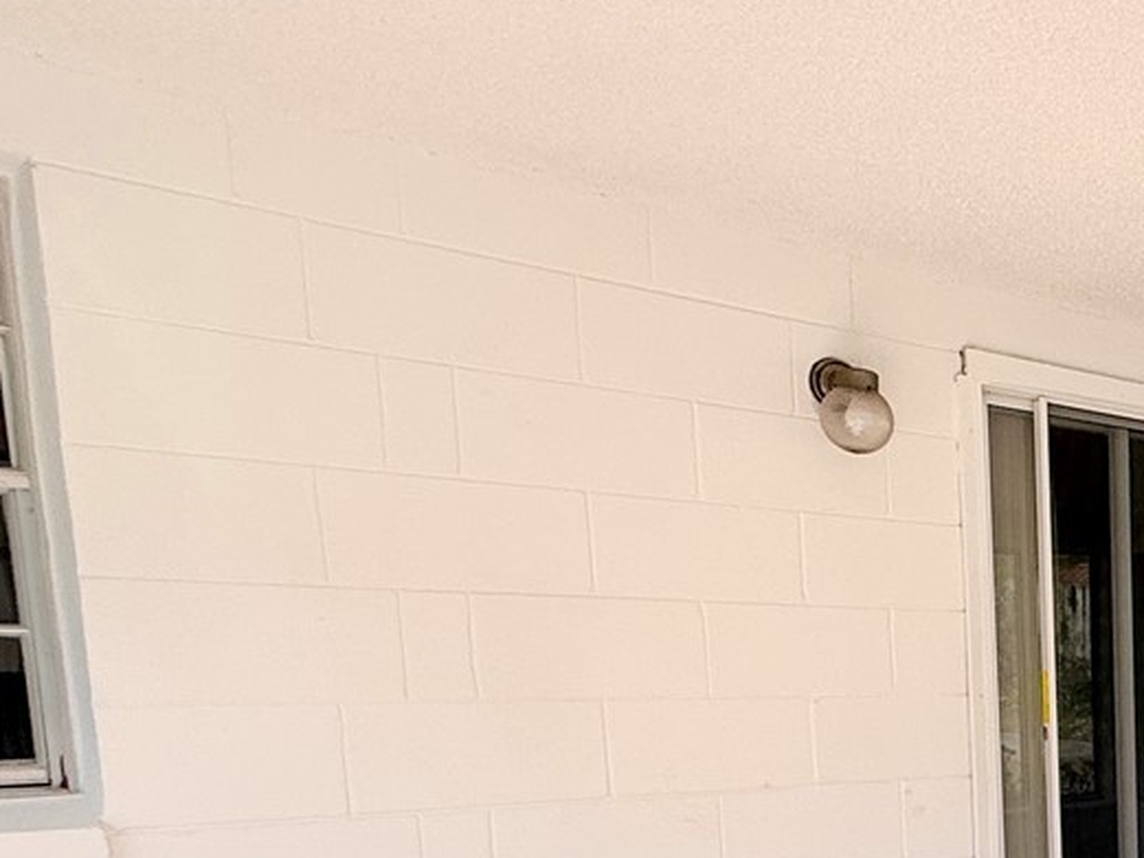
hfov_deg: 31.2
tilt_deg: -5.4
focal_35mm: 43
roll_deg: +0.0
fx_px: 1421
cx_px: 1566
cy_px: 827
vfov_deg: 31.5
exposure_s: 1/346
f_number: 2.2
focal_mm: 2.22
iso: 50
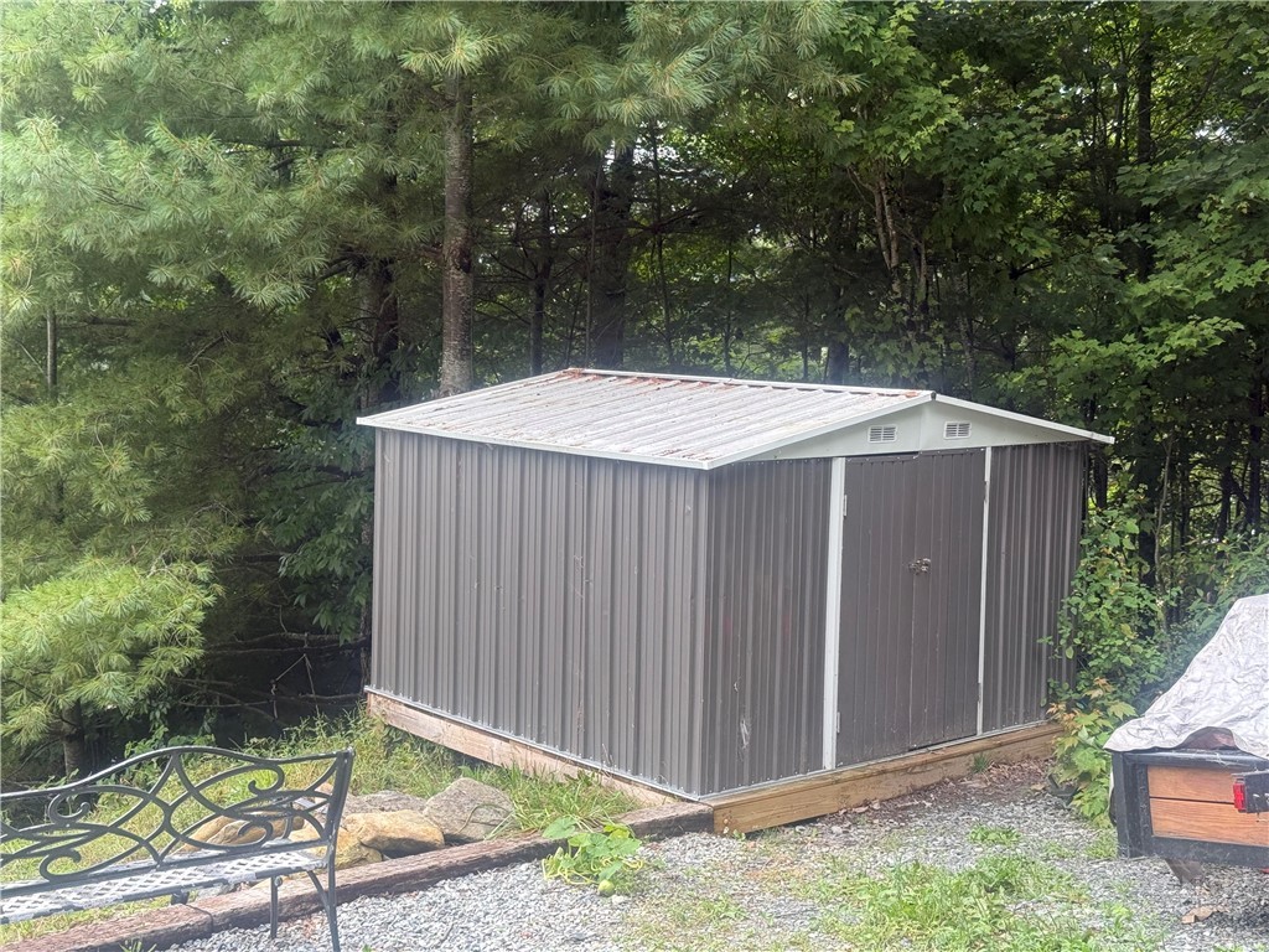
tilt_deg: -7.7
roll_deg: -2.1
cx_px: 634
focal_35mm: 48
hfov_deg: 39.7
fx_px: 1760
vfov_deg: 30.3
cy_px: 476
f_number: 1.78
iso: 80
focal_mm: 6.76
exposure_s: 1/496
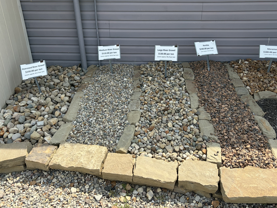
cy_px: 87
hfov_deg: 56.8
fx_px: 256
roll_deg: +0.4
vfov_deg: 44.0
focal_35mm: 32
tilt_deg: -26.5
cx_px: 133
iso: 50
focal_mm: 5.96
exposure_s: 1/1848
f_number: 1.6
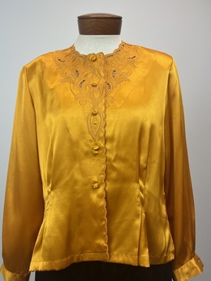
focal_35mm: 30
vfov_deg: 59.9
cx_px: 100
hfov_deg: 46.8
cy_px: 155
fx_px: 244
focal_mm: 5.1
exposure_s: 1/363
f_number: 1.6
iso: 50
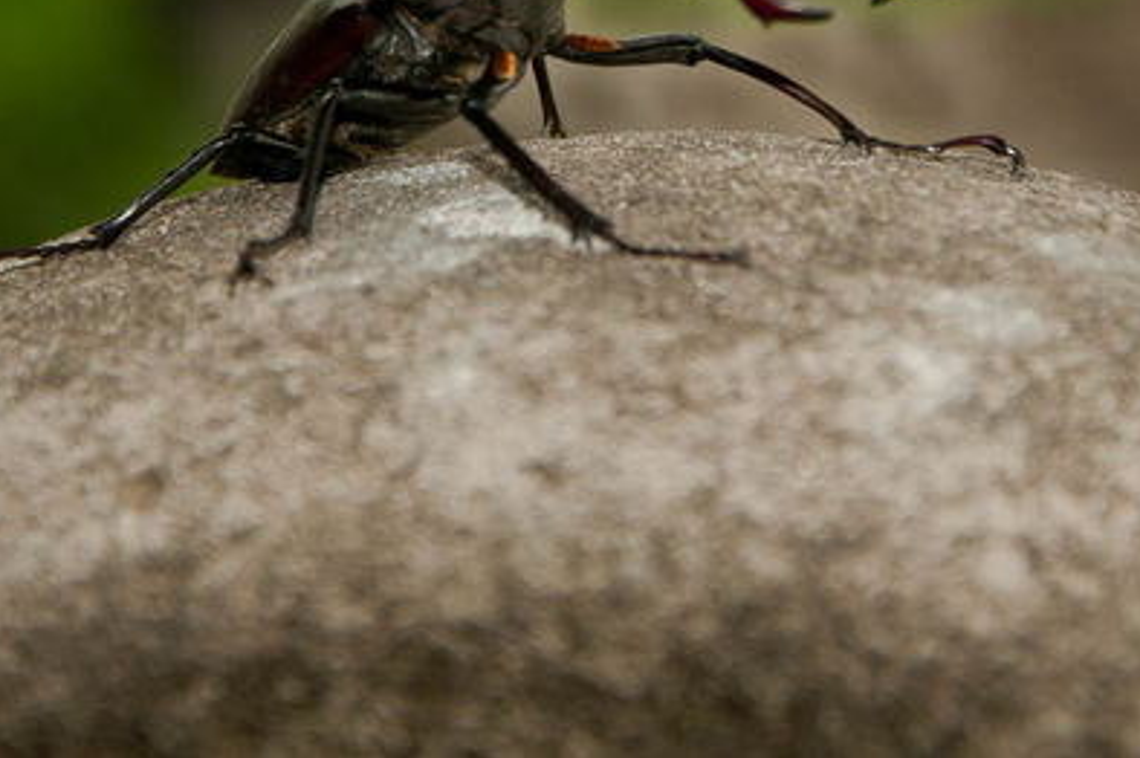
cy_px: -103
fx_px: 7151
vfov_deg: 6.0
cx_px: 553
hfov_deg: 9.1
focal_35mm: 226
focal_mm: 66
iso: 200
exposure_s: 1/60
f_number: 5.6
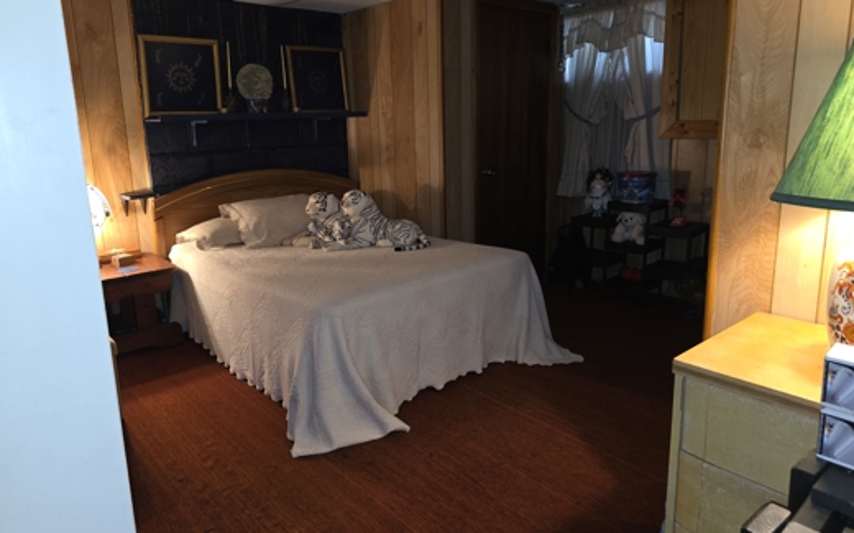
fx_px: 582
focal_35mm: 25
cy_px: 241
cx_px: 428
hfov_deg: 72.5
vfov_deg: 49.2
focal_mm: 6.3
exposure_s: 1/24
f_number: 1.7
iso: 160
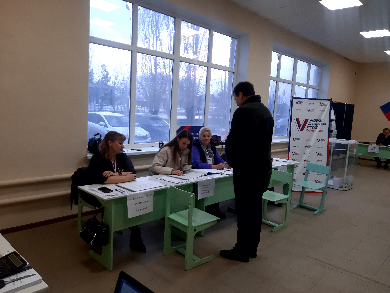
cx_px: 195
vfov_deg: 51.4
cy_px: 146
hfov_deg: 65.3
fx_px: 304
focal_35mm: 27
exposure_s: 1/50
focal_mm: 3.93
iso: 80
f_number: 1.7
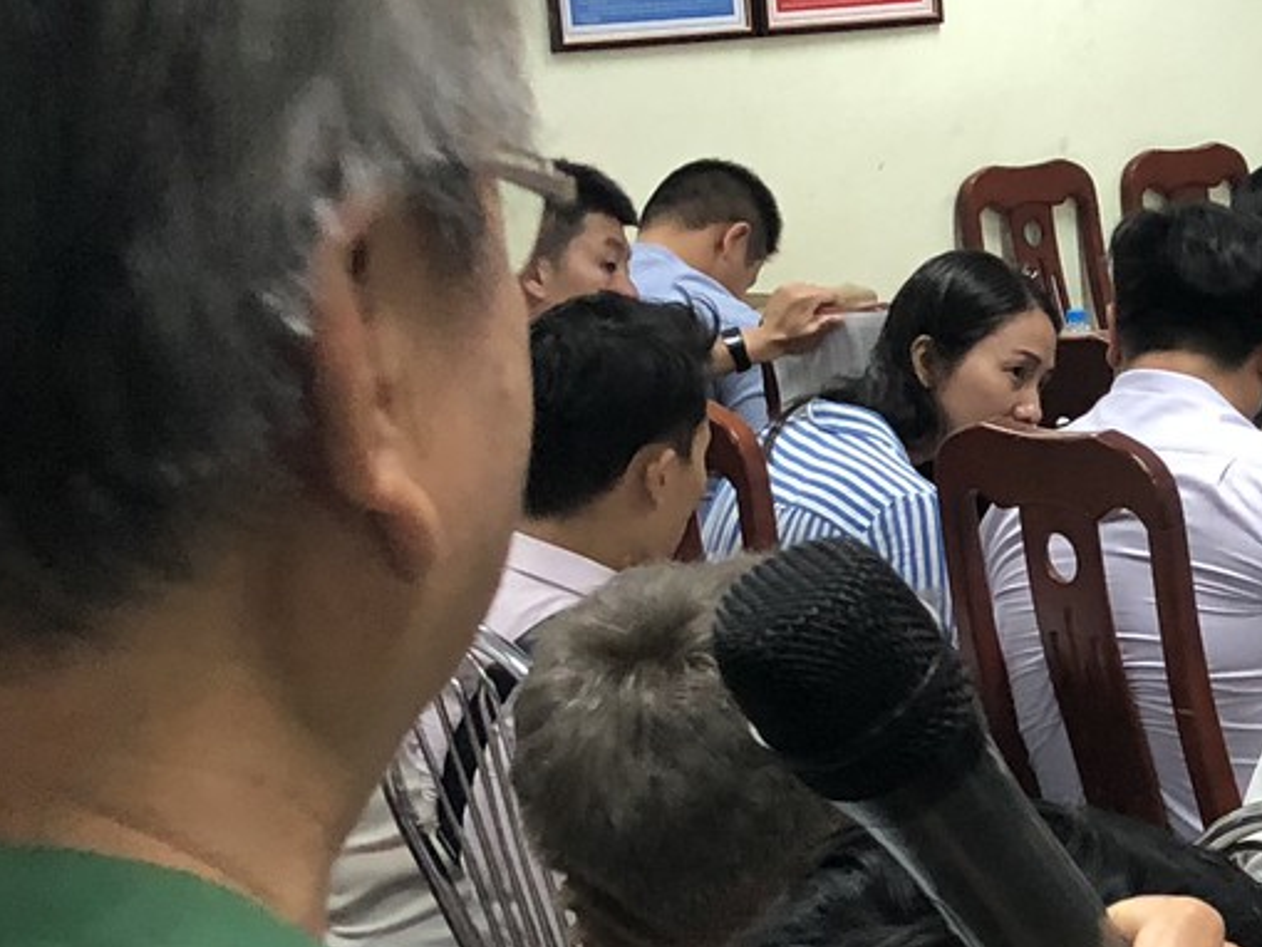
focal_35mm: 110
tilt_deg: -10.0
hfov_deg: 17.0
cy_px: 664
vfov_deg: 13.4
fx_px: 4011
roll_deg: +2.8
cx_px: 1540
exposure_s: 1/17
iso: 80
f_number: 1.8
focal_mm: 4
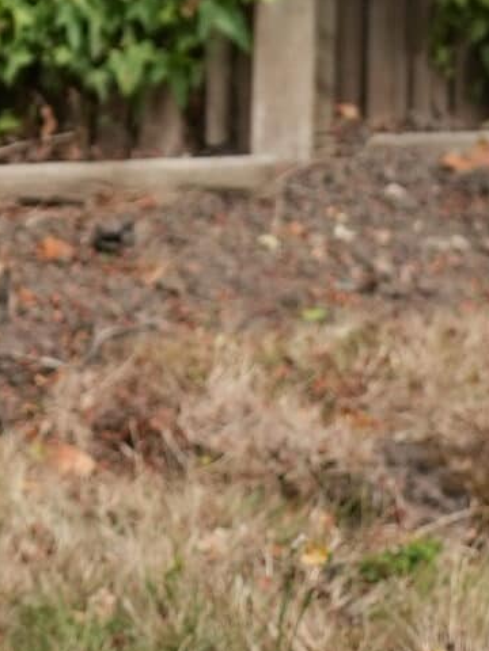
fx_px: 2995
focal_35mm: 159
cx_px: -519
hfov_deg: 8.8
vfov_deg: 10.8
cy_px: -850
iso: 500
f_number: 4
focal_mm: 31
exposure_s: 1/1250
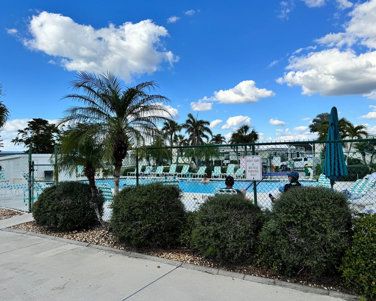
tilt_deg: -2.2
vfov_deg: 54.9
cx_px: 189
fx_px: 289
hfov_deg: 66.0
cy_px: 148
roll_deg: +0.4
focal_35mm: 26
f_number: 1.78
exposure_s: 1/4049
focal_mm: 6.76
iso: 80
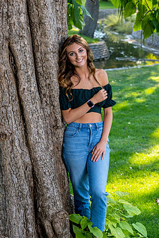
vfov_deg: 22.4
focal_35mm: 91
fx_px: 602
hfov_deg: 15.0
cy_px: 121
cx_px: 81
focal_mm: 70
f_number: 5
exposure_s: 1/160
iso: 250
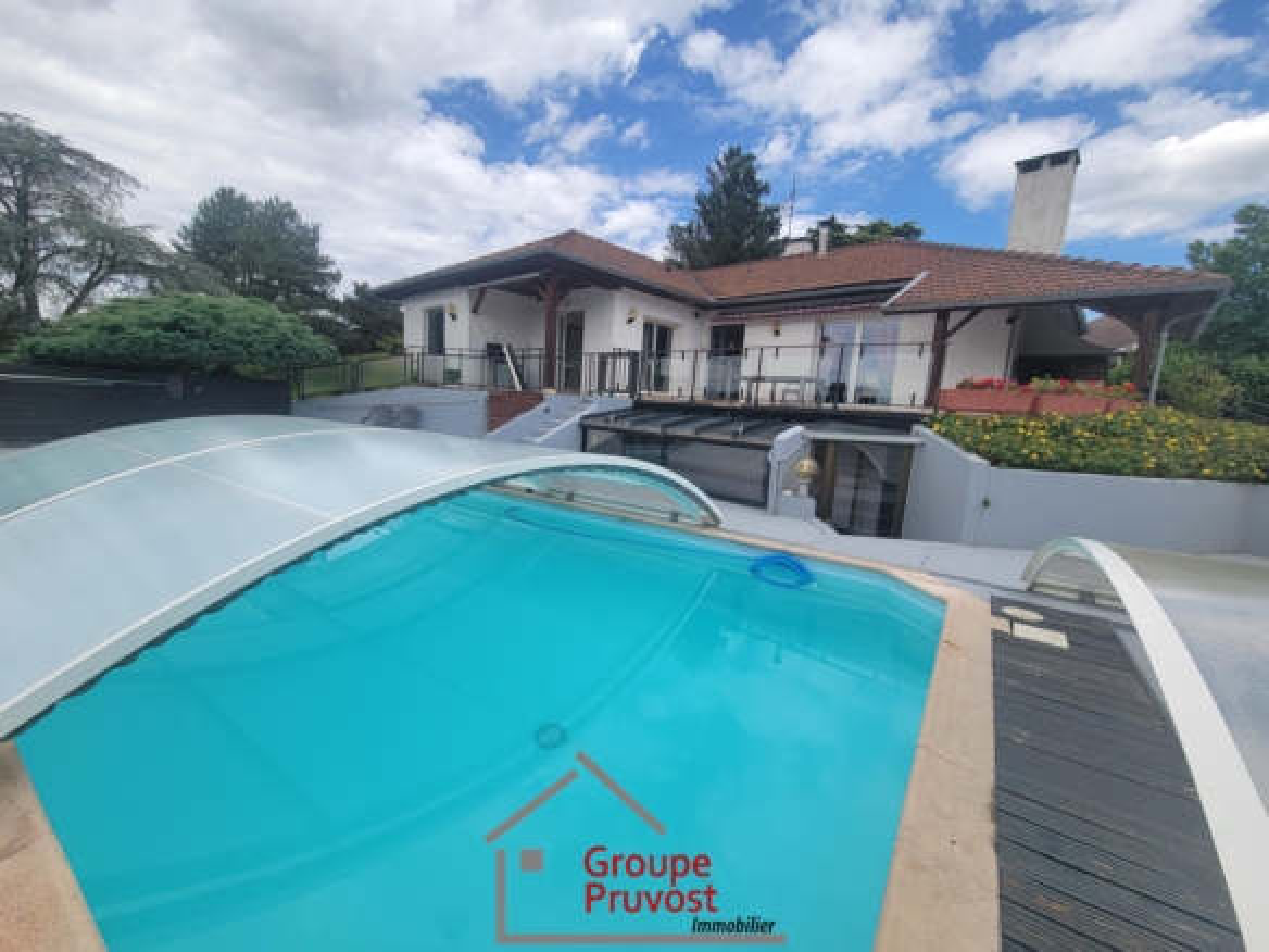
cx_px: 634
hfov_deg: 106.2
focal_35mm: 13
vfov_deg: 89.9
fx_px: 477
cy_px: 476
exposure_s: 1/1509
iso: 50
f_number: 2.2
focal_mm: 2.2
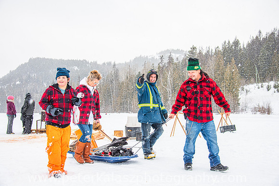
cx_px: 140
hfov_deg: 48.4
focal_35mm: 40
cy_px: 93
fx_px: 310
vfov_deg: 33.4
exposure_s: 1/125
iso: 720
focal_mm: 40
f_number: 5.6
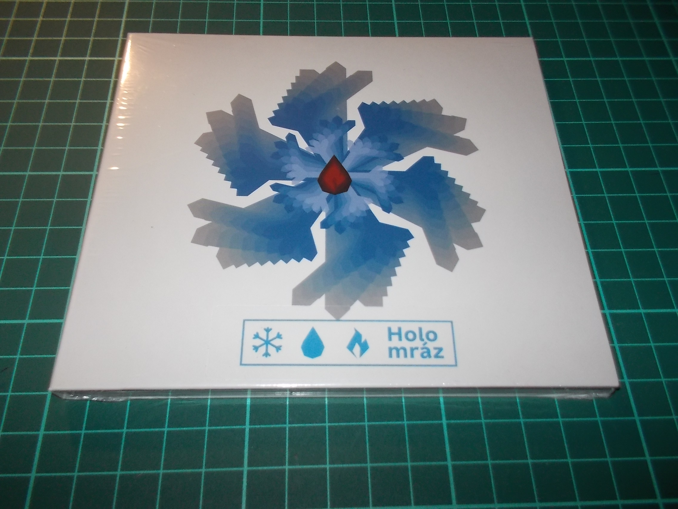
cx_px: 339
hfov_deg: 61.7
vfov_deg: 48.2
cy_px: 254
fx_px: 568
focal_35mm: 29
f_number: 3.3
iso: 200
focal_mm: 4.1
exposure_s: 1/30
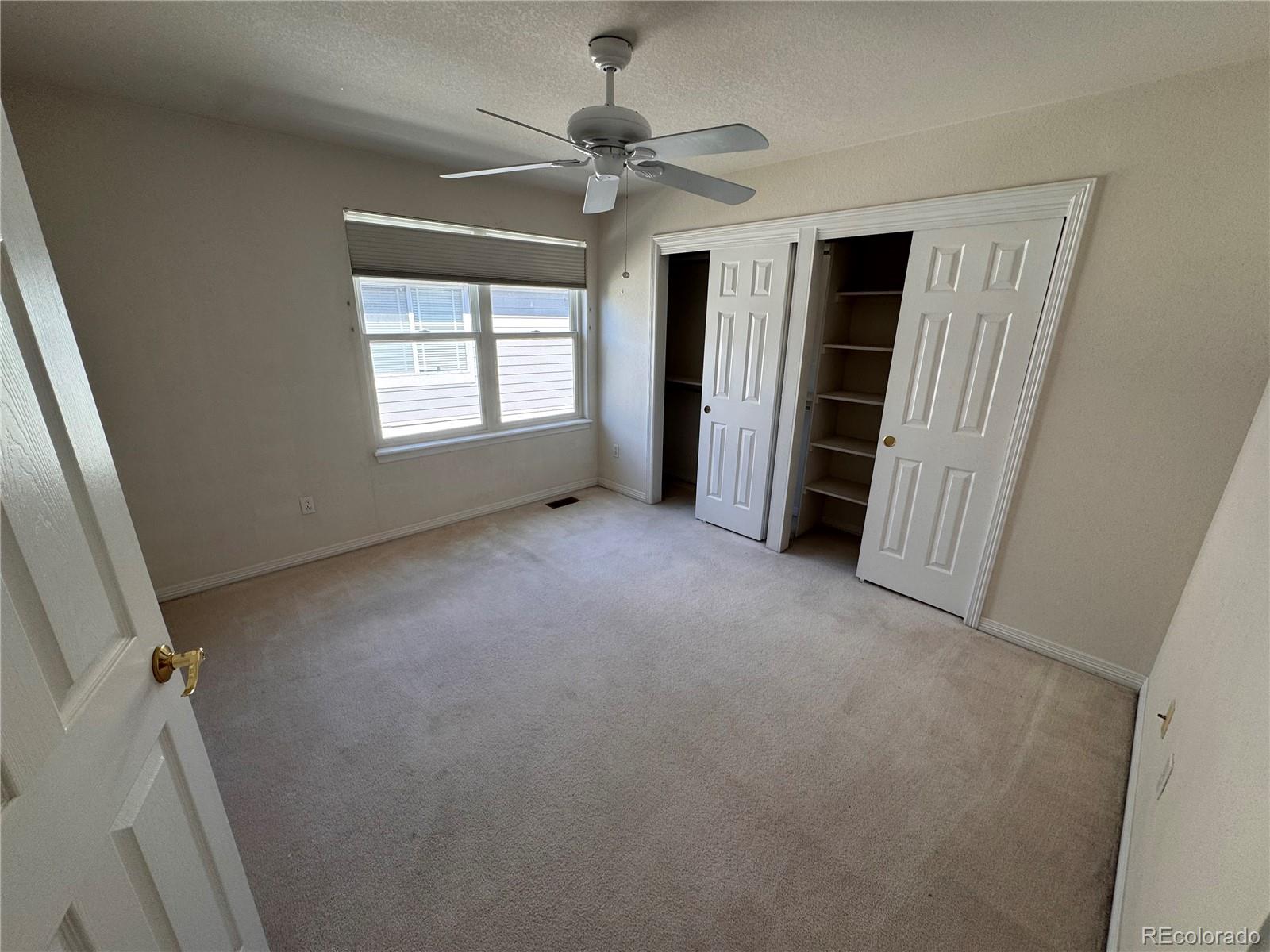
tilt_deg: -18.3
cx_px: 635
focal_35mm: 14
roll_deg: -1.6
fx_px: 514
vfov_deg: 85.7
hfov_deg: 102.1
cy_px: 476
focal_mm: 2.22
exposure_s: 1/120
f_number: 2.2
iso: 64
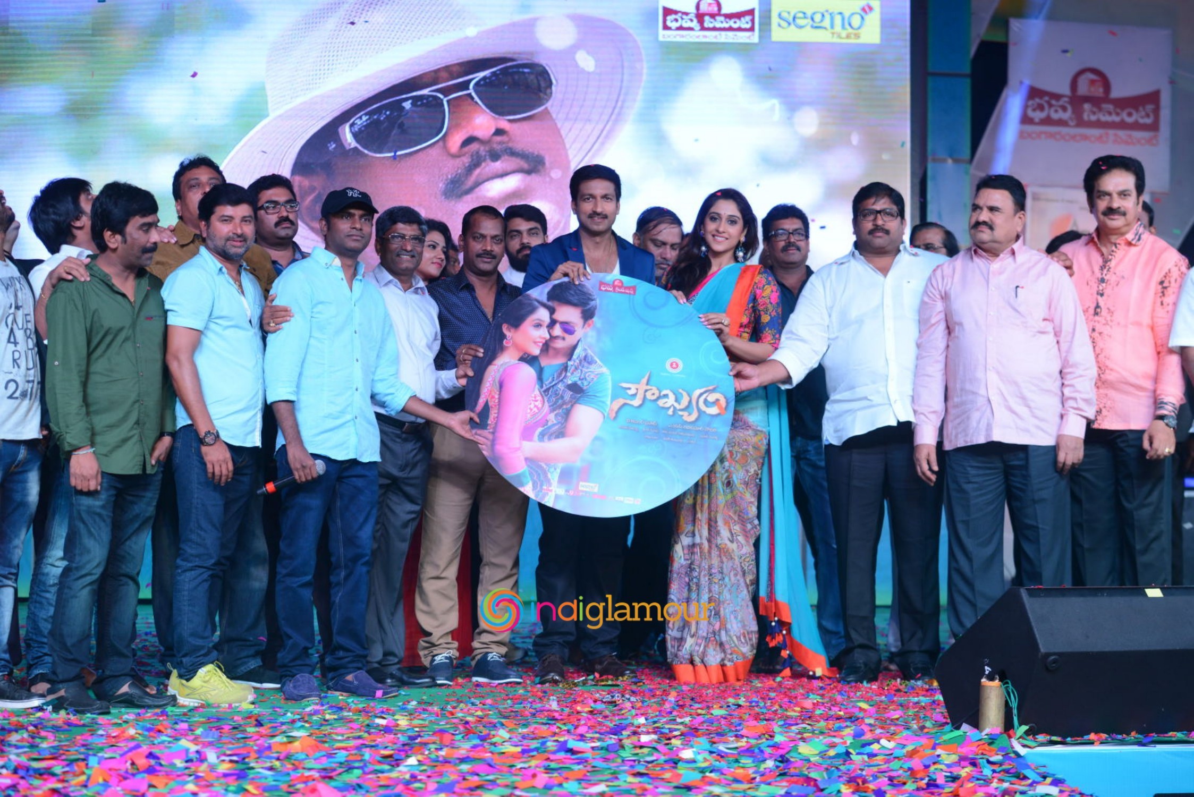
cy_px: 398
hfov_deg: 28.8
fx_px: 2322
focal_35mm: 70
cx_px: 597
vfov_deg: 19.5
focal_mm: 70
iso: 800
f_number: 7.1
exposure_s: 1/160
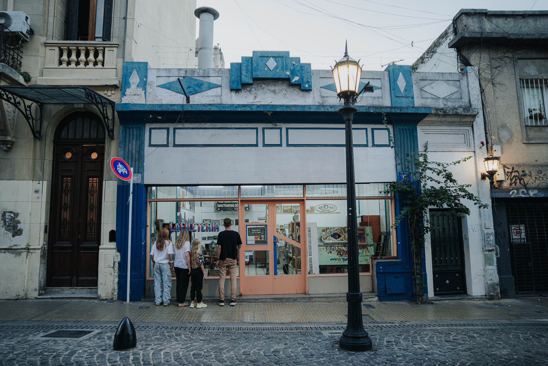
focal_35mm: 24
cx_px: 274
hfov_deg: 73.7
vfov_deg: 53.2
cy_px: 183
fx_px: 365
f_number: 2.8
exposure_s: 1/160
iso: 640
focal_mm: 24
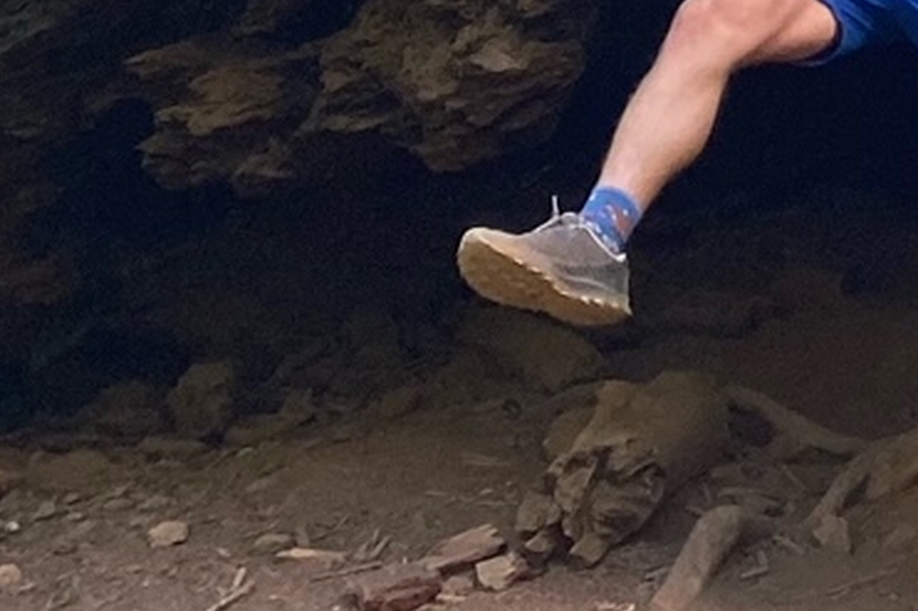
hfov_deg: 12.5
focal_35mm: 147
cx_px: 1772
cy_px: -792
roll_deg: -0.7
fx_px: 3747
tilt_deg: +4.8
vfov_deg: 8.6
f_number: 1.8
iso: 64
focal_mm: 4.25
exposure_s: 1/121
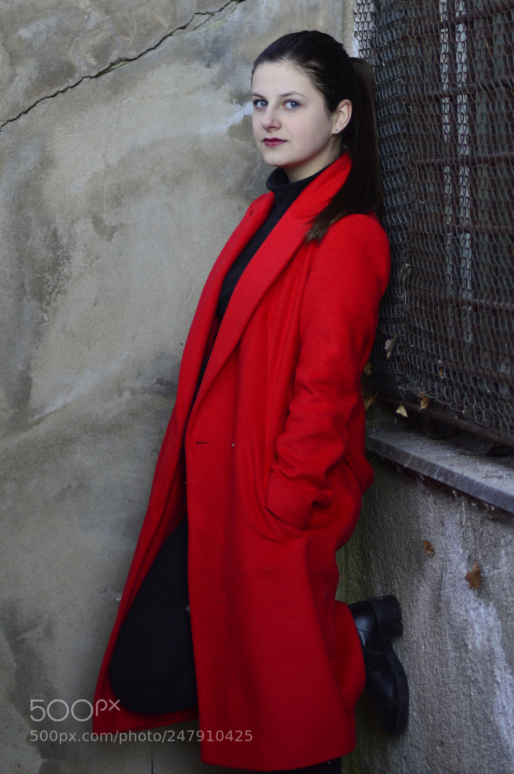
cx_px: 257
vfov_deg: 19.5
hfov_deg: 13.0
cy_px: 387
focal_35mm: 105
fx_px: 2252
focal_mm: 70
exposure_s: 1/200
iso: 200
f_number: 4
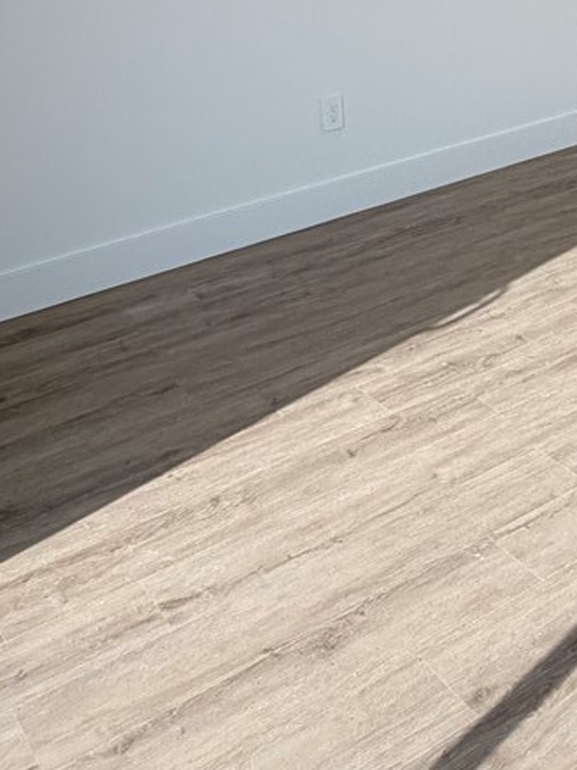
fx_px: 1134
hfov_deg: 28.0
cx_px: 461
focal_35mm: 51
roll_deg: +2.1
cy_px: -58
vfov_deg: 33.2
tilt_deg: -6.7
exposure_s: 1/502
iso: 50
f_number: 2.2
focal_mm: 2.22
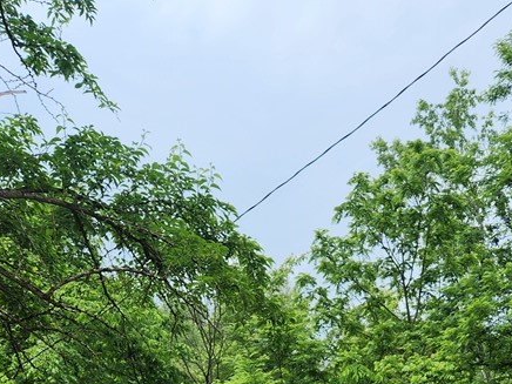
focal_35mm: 54
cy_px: 562
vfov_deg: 22.6
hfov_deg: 35.3
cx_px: 328
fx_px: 799
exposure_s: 1/489
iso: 20
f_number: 1.8
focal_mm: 5.4
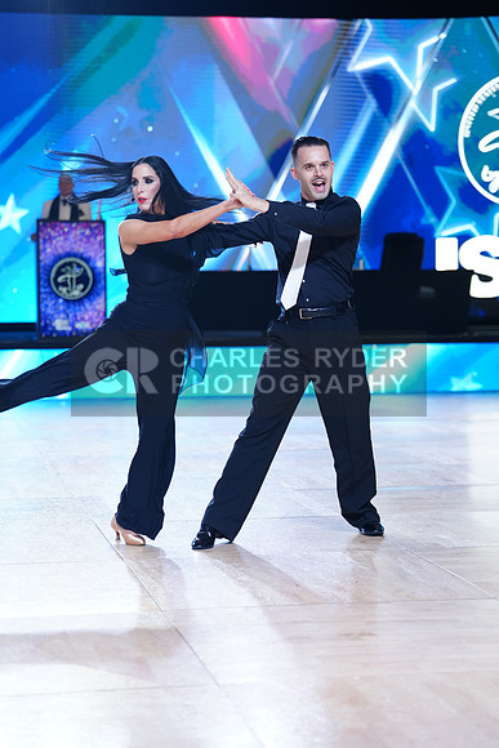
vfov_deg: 24.2
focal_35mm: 84
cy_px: 374
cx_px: 250
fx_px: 1745
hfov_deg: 16.3
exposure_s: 1/500
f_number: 2.8
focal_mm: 84
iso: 800
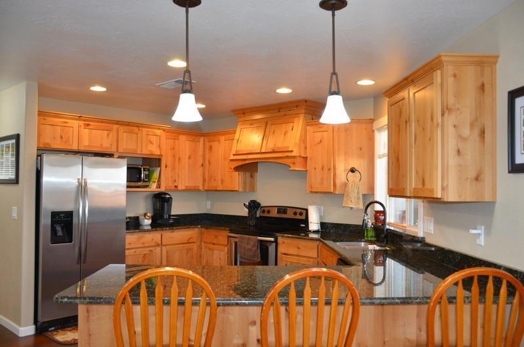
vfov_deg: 43.4
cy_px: 174
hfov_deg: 62.0
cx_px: 262
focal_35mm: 30
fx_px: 436
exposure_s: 1/60
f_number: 3.5
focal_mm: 20
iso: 720
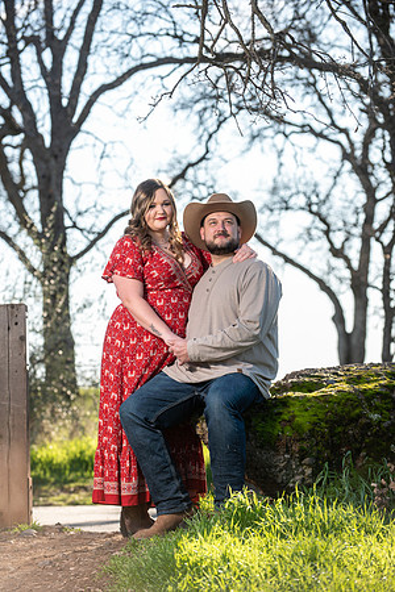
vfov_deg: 15.2
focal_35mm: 135
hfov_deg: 10.2
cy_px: 296
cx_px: 198
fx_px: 2222
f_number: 4
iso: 50
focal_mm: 135
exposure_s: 1/250
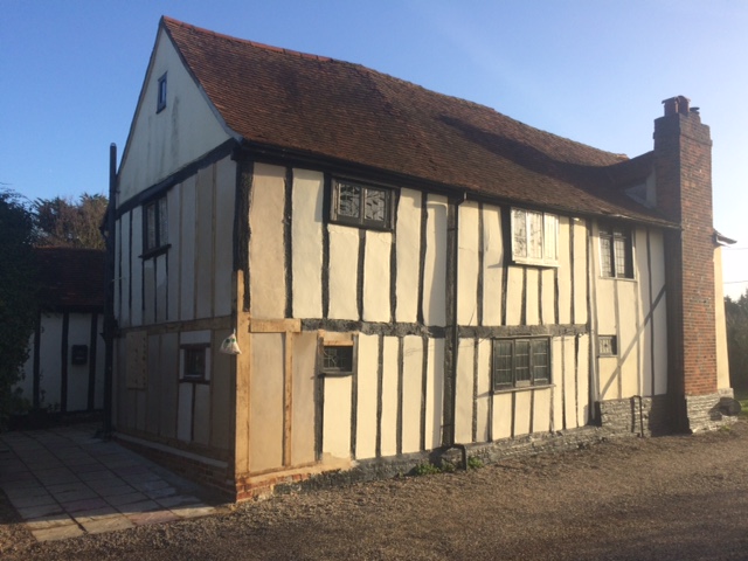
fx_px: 627
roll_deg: +1.5
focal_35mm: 29
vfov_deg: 48.2
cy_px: 280
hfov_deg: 61.7
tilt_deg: +5.3
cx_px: 374
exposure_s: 1/1053
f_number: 2.2
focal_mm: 4.15
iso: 32
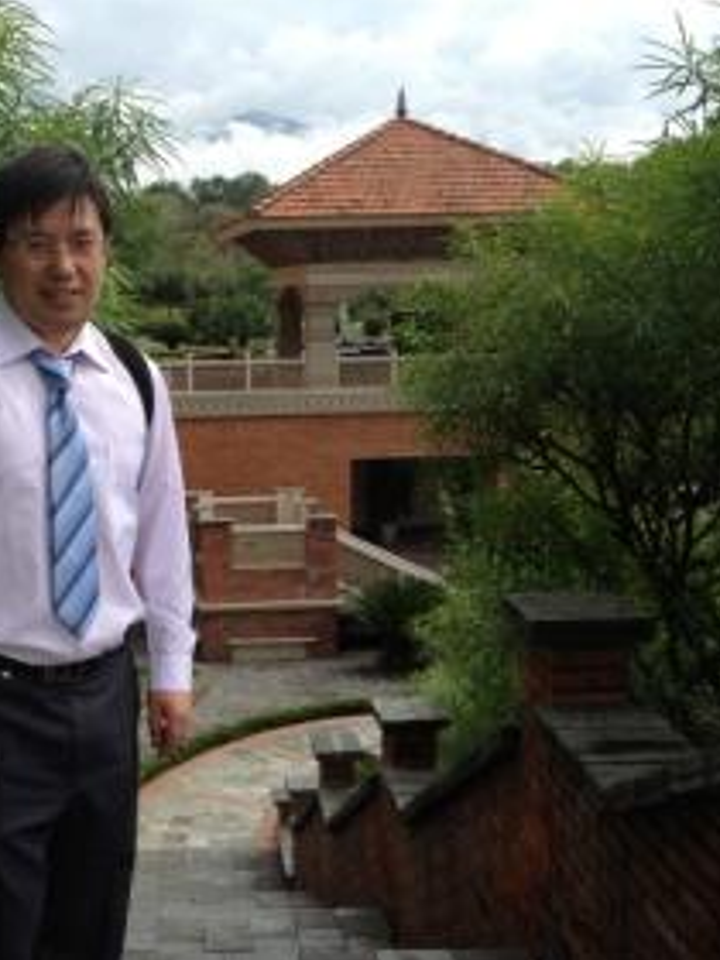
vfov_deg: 34.3
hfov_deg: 25.7
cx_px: 168
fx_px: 1553
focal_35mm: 56
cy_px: 487
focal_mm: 4.28
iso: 50
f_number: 2.4
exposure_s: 1/1381
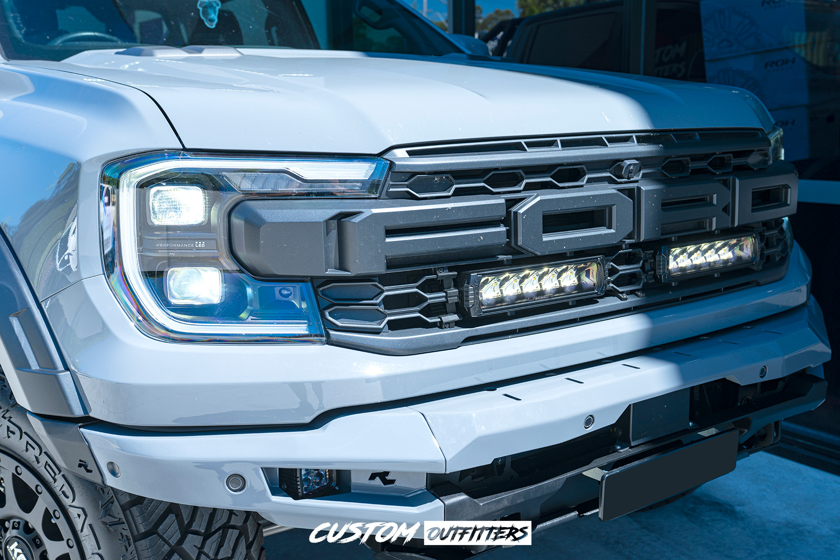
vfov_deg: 37.9
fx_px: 817
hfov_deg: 54.4
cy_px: 280
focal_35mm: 35
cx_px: 420
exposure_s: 1/100
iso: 100
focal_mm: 35
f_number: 5
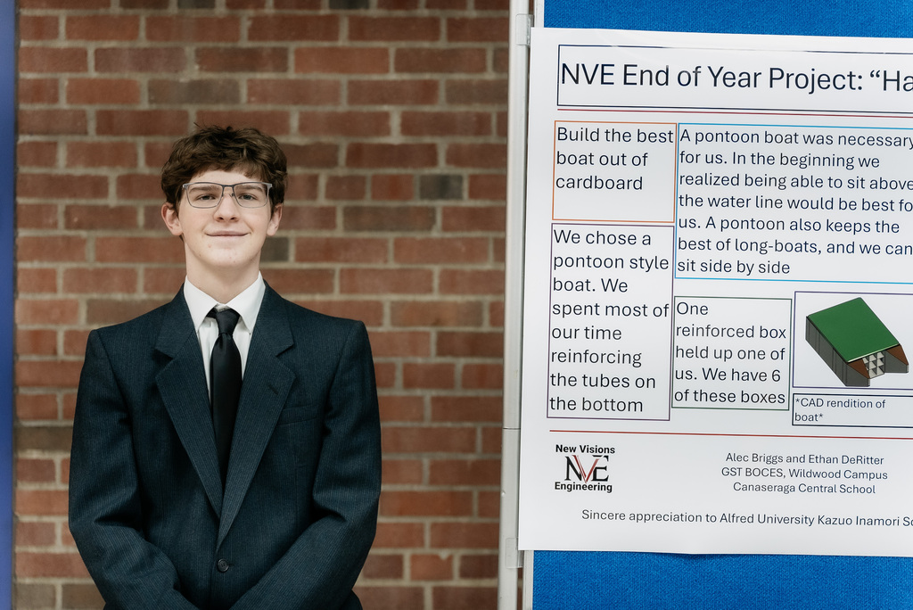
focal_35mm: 65
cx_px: 456
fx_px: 1649
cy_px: 305
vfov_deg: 20.9
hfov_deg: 30.9
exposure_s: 1/400
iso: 2000
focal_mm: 65
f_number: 2.5
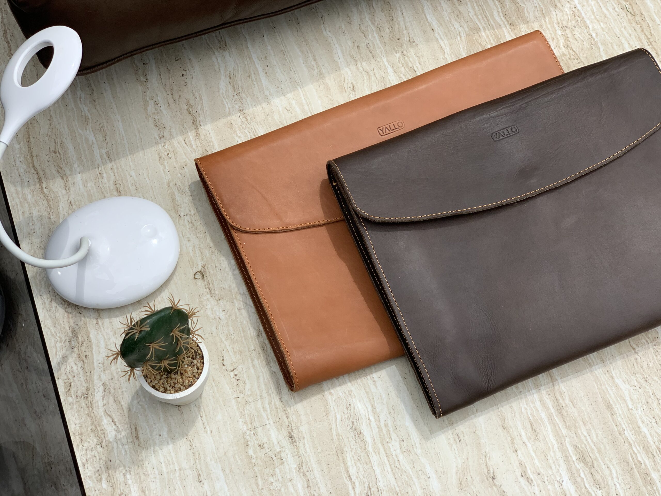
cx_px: 330
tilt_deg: -62.5
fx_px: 993
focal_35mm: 52
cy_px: 248
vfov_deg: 28.0
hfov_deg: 36.8
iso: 16
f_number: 2.4
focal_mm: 6
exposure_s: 1/333
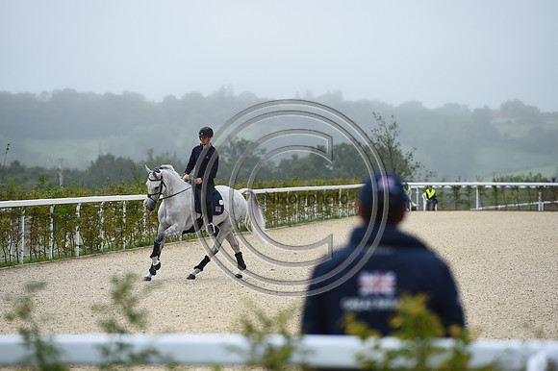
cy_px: 186
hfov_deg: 10.3
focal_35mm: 200
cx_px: 279
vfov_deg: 6.9
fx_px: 3098
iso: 360
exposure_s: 1/800
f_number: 5
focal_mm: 200
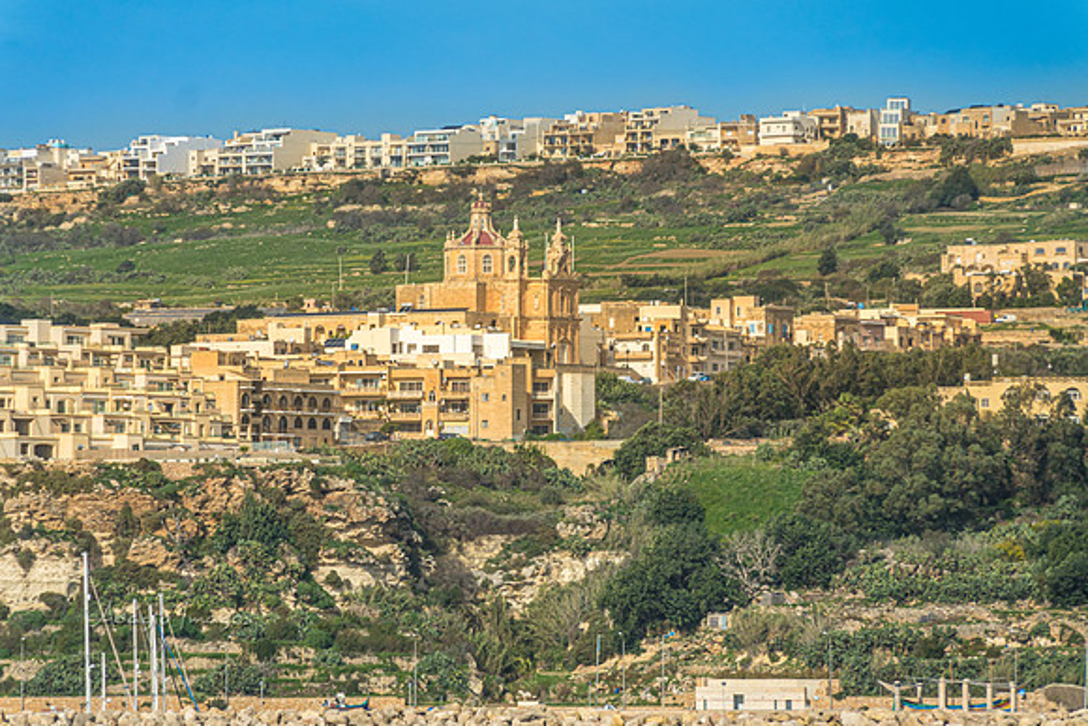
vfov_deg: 5.1
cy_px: 363
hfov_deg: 7.7
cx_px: 544
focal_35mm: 268
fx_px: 8116
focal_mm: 179
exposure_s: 1/1000
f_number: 6.3
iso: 400
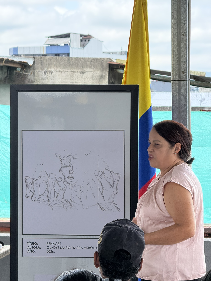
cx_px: 106
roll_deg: -0.7
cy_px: 140
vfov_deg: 16.4
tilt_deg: -1.1
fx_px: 975
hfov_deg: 12.3
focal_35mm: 120
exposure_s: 1/361
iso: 64
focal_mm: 15.66
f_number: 2.8
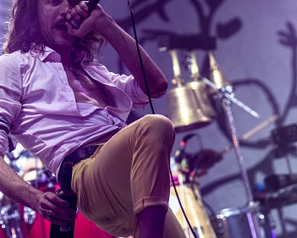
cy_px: 98
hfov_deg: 4.3
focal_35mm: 447
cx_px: 49
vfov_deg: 3.5
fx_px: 3930
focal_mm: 155
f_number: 2.8
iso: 640
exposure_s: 1/100
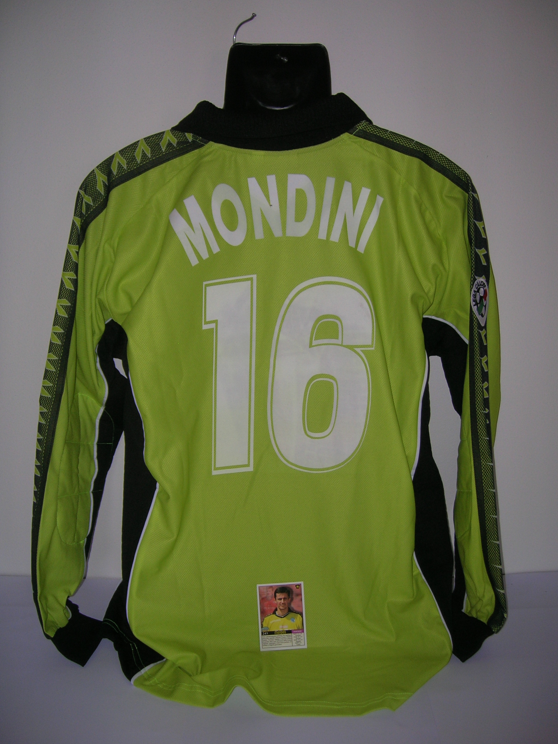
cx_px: 279
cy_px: 372
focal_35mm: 34
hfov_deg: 41.8
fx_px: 731
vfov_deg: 54.0
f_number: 2.9
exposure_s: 1/60.1
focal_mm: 5.7
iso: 50
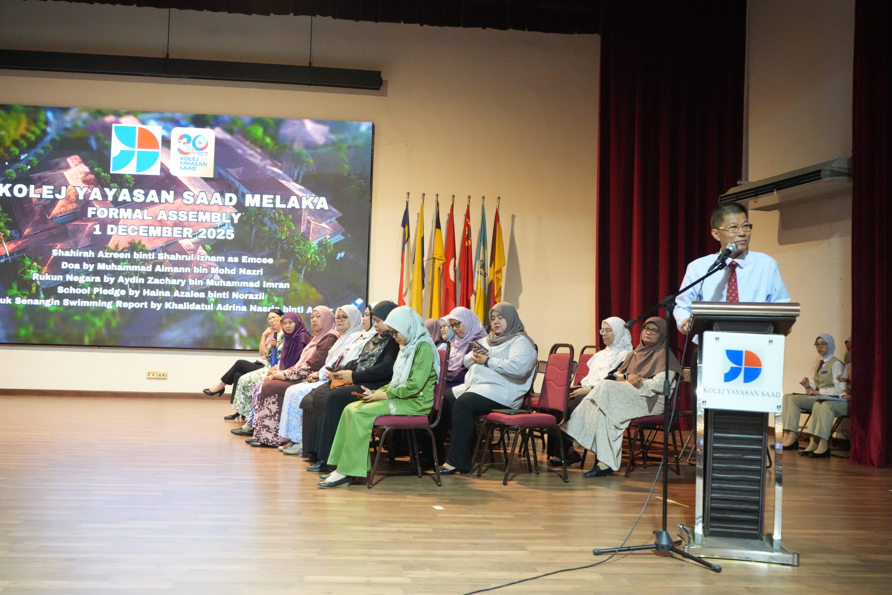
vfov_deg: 37.9
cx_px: 446
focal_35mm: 35
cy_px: 298
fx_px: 867
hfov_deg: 54.4
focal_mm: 35
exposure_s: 1/100
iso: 12800
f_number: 6.3
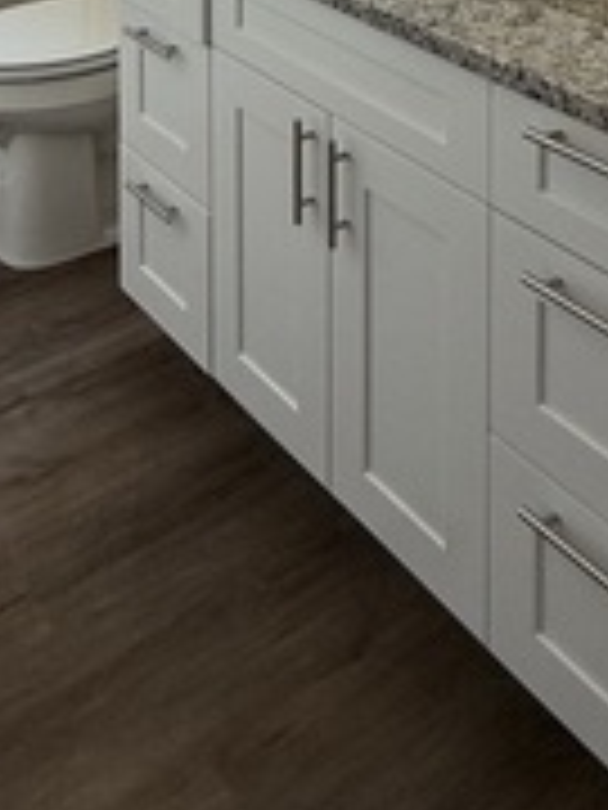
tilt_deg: -4.5
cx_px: 257
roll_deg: -1.3
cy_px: -335
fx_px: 1218
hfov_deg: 28.0
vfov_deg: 27.9
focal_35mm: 52
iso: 64
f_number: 2.2
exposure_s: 1/99
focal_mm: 2.22
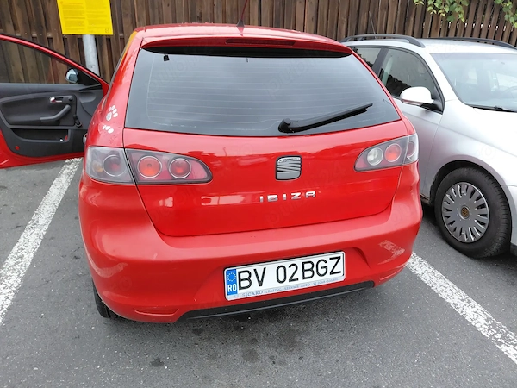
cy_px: 194
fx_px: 373
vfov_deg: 54.9
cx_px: 258
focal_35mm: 25
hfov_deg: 69.4
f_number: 1.8
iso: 80
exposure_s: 1/120
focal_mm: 4.69
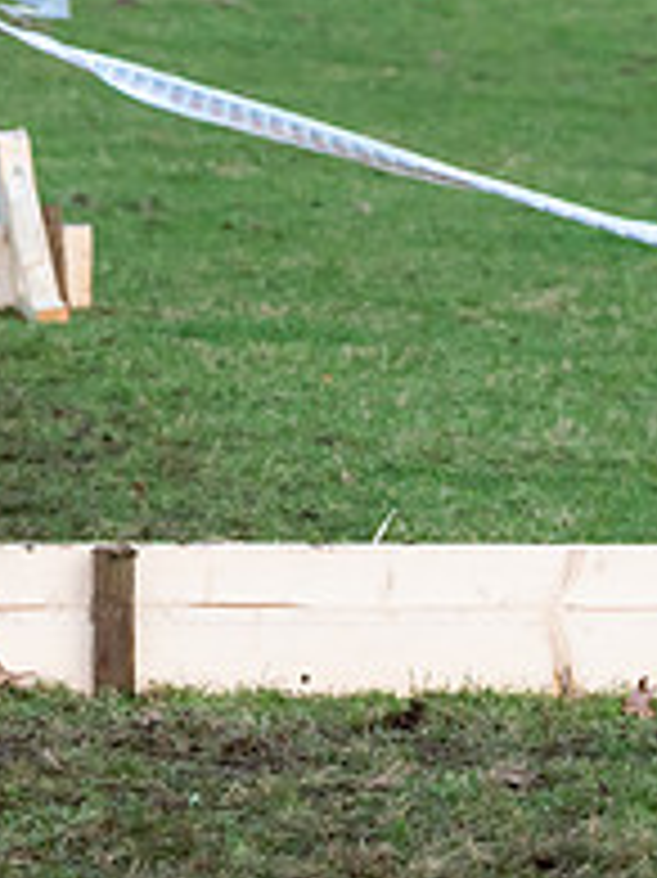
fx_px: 6840
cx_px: -541
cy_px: -263
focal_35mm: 270
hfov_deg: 5.4
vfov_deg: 7.3
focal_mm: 70
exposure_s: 1/1000
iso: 2000
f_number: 4
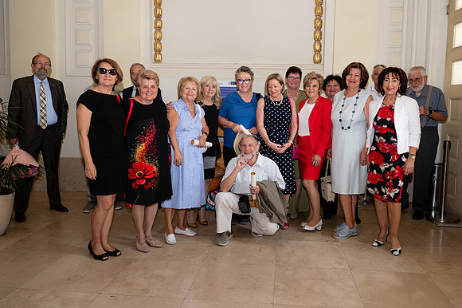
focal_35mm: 31
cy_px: 132
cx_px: 250
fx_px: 397
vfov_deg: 42.2
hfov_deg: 60.3
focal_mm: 26.5
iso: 640
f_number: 5
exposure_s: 1/200
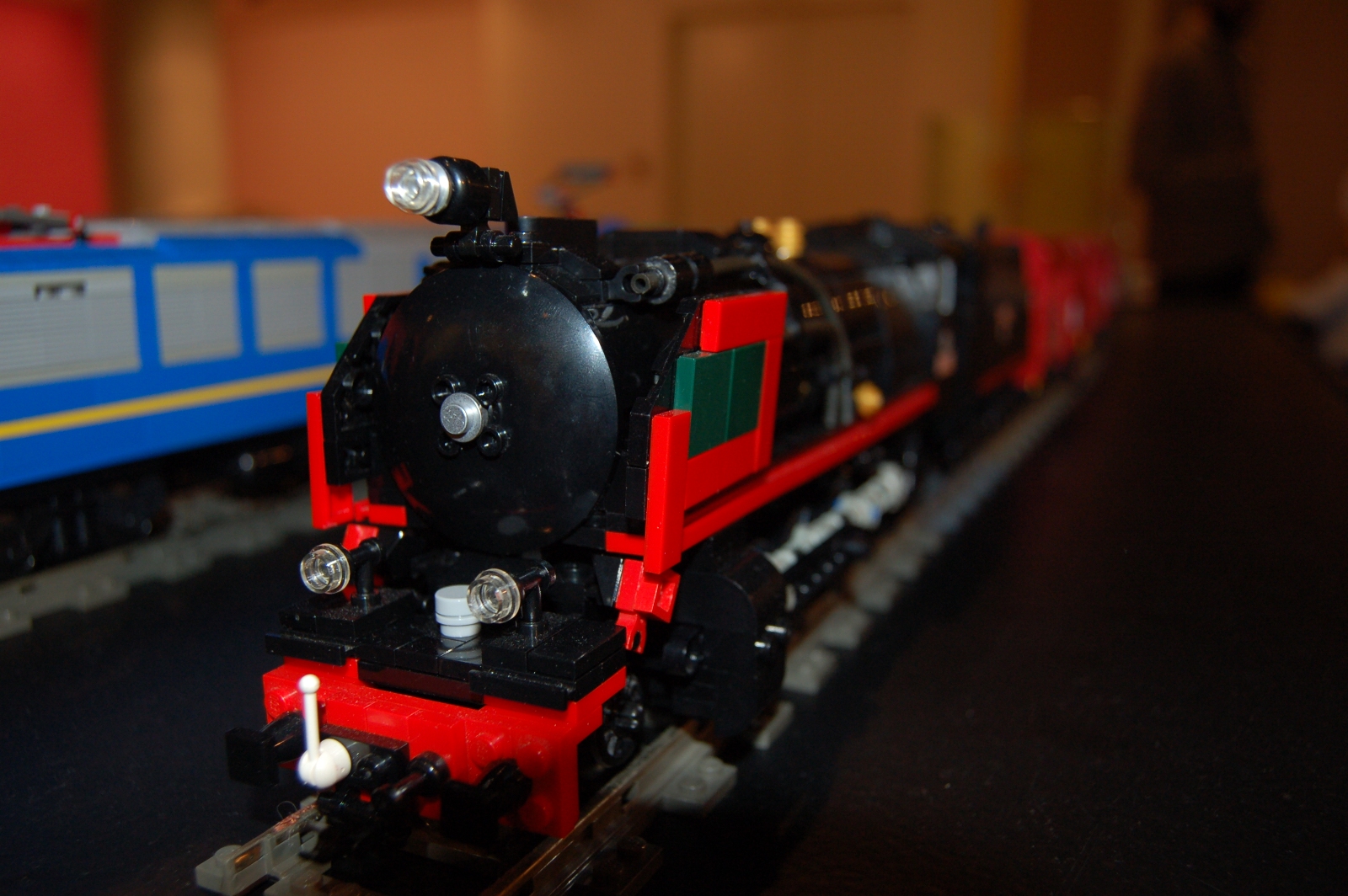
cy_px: 448
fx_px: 1122
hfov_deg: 62.0
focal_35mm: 30
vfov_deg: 43.5
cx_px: 674
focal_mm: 20
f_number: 3.8
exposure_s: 1/60
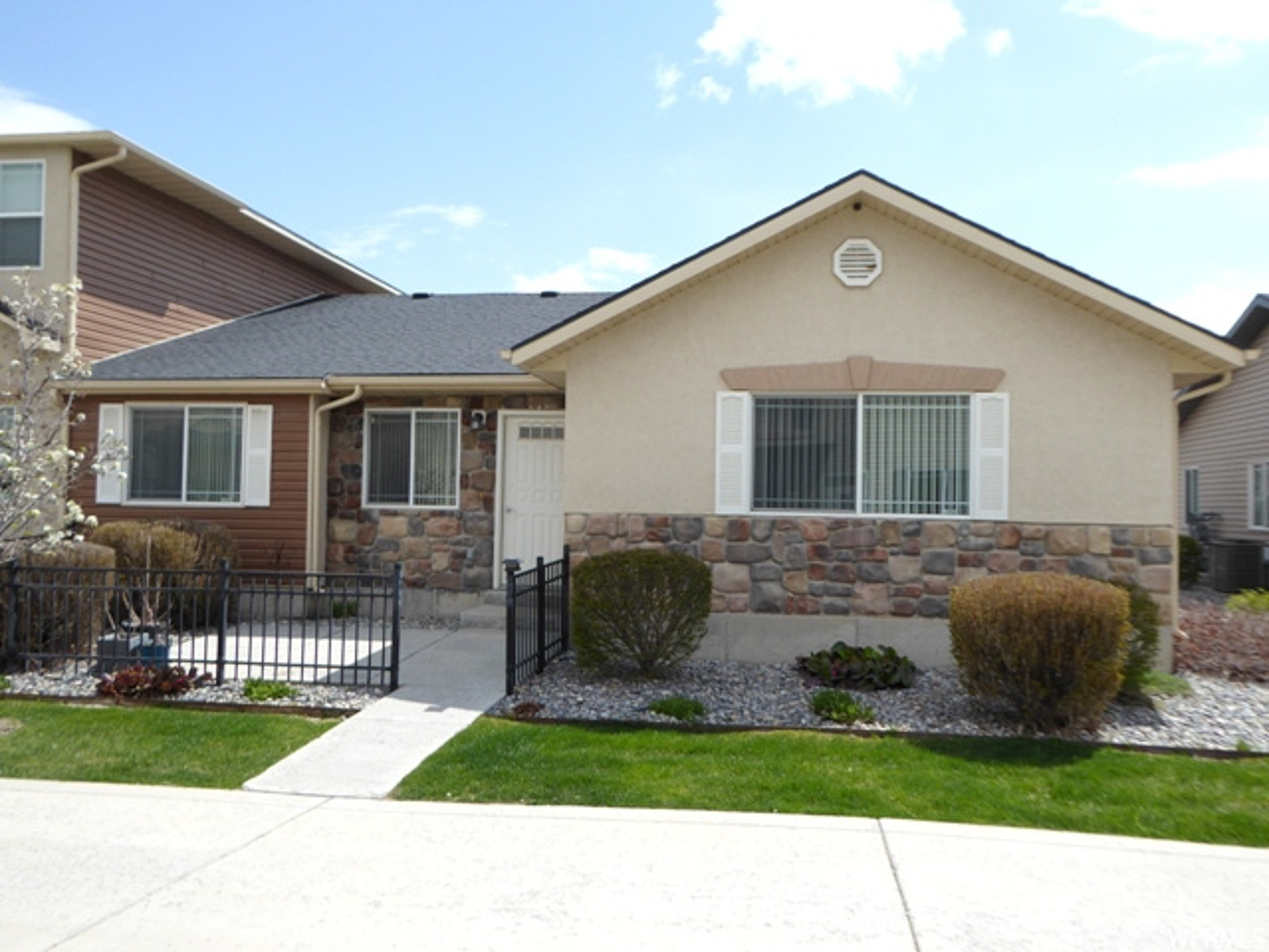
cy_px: 476
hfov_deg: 61.7
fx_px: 1063
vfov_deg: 48.2
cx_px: 634
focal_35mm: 29
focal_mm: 5
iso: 80
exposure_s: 1/1000
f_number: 3.5
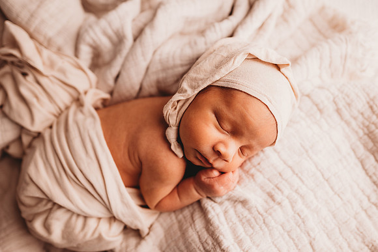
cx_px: 205
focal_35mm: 28
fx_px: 291
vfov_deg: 46.9
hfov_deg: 65.9
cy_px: 124
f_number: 2.5
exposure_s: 1/160
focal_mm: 24
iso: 100
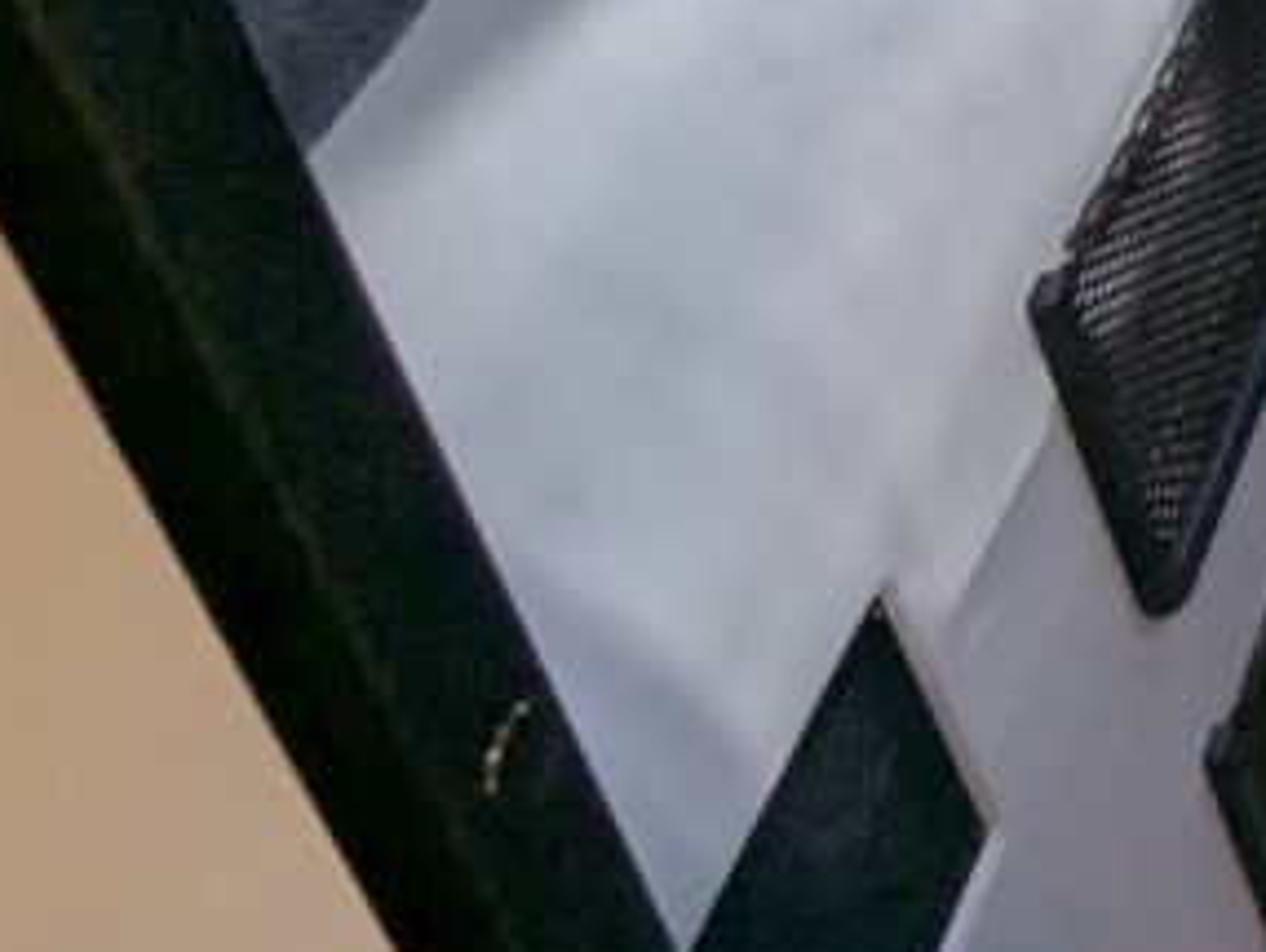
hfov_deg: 18.2
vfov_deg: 17.5
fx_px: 2855
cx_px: 2428
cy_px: -345
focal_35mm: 78
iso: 100
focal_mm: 2.35
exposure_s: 1/48.6
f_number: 2.2
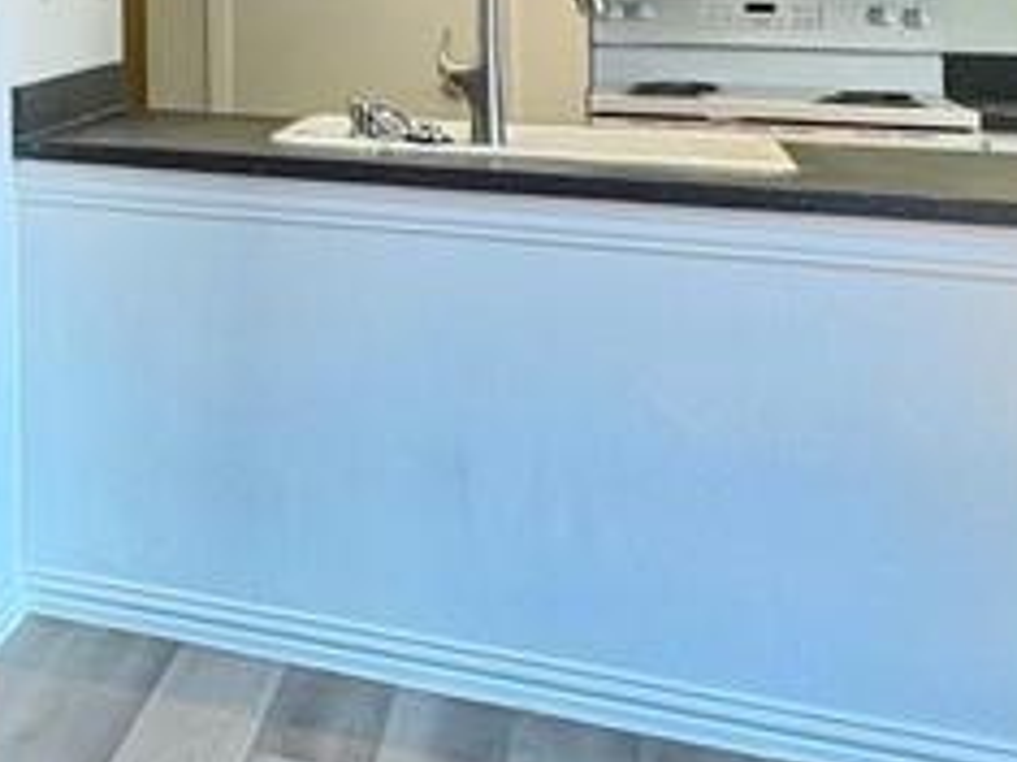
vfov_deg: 22.4
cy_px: -121
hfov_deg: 24.5
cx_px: -515
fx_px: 1791
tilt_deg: +0.9
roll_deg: +0.7
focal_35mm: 61
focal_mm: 2.22
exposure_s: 1/120
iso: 125
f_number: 2.2
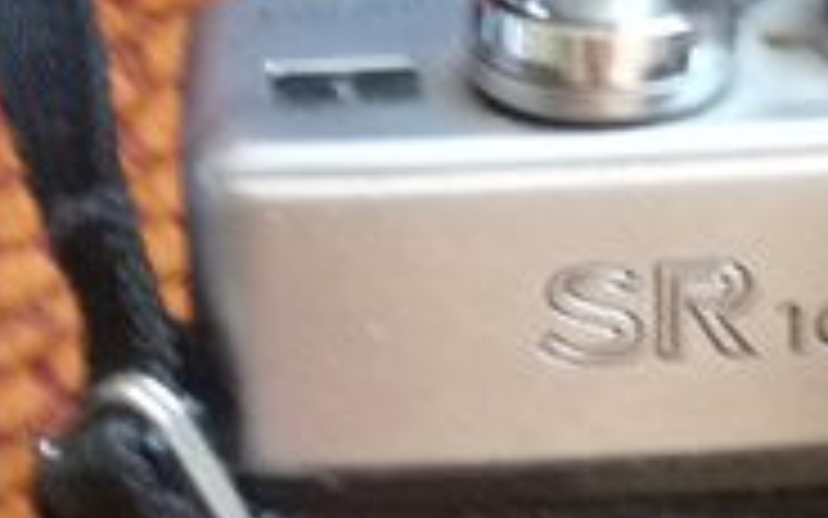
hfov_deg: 11.0
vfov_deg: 6.9
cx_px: 716
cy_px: 446
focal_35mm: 190
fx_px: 4287
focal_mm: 5.5
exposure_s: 1/10
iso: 400
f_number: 2.8
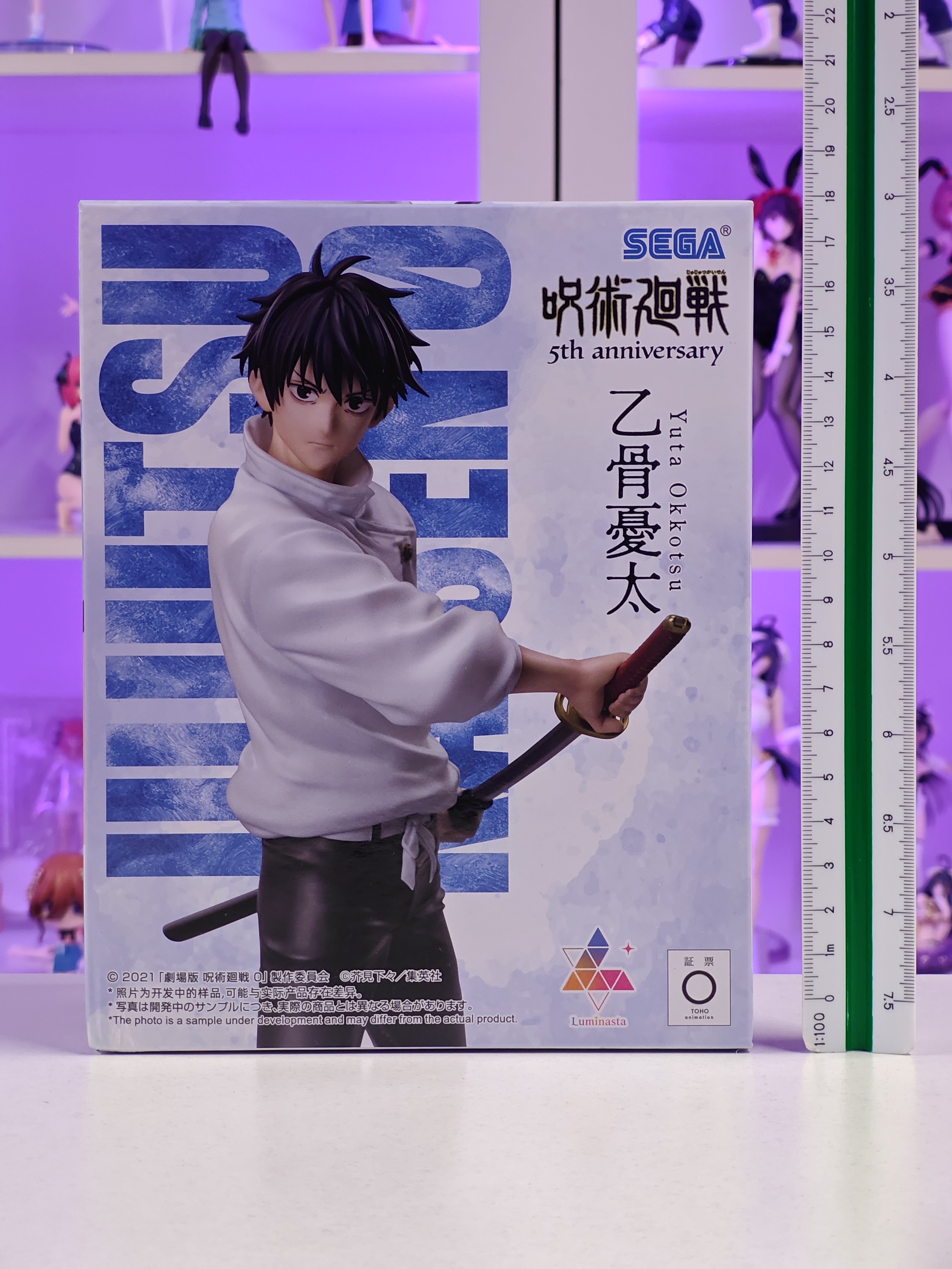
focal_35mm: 80
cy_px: 634
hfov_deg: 18.4
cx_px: 476
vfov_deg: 24.4
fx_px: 2934
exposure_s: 1/25
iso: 1000
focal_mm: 7.48
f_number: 2.4
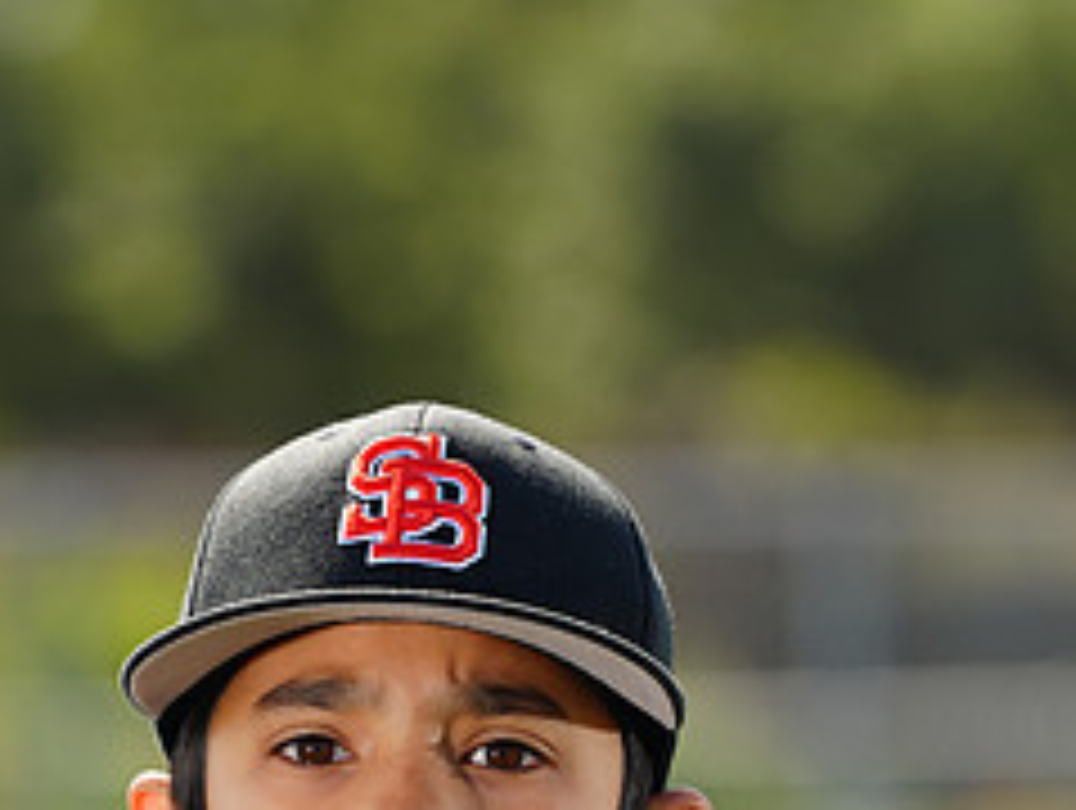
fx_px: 14289
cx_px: 398
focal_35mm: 459
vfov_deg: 3.2
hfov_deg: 4.3
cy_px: 1292
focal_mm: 197
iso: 64
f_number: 4.5
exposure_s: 1/250
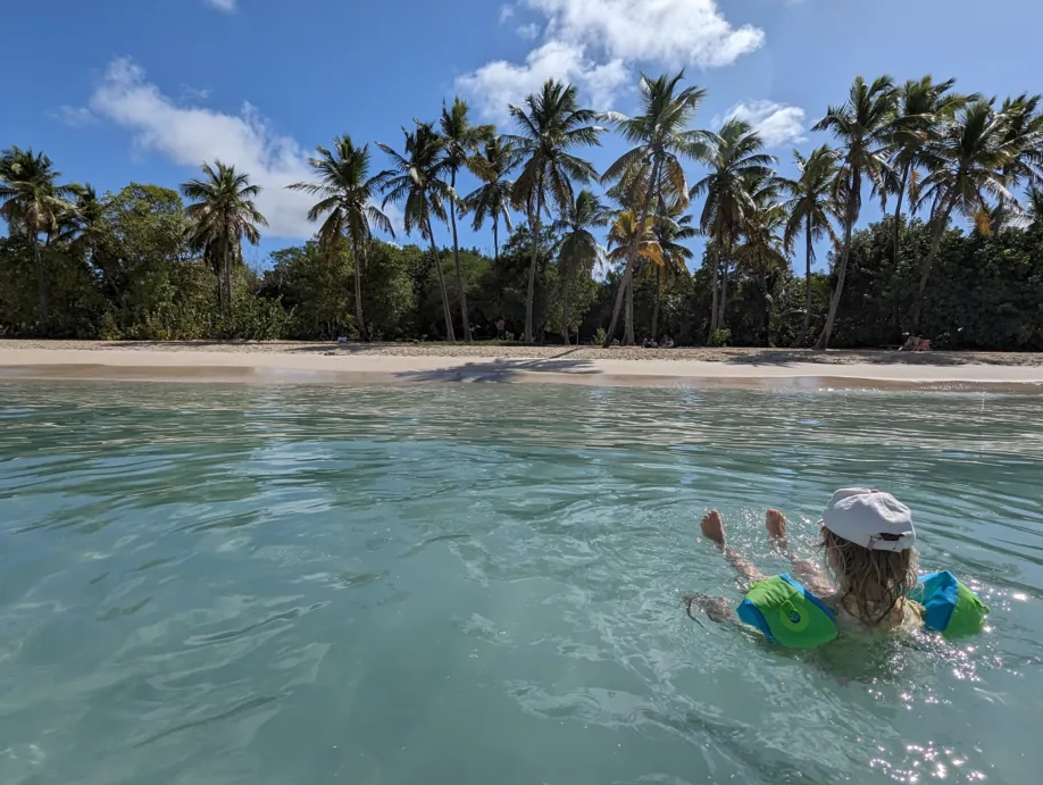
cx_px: 533
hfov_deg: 90.9
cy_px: 403
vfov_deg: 74.8
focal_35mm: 17
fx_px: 513
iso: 42
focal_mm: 1.95
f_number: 2.2
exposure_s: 1/4219
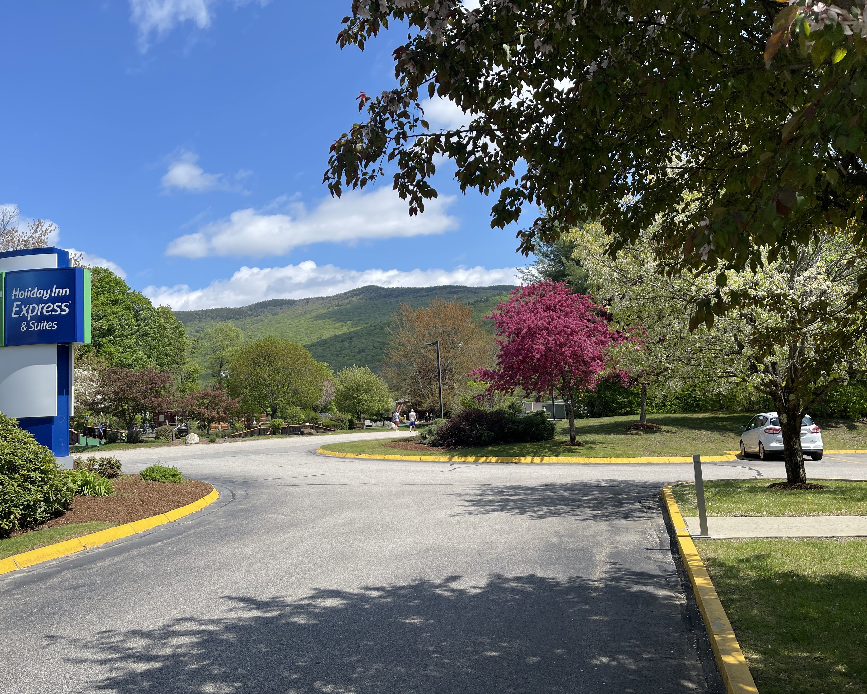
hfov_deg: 62.2
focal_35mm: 28
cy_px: 350
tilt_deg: +3.2
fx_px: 719
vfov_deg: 51.5
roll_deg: +1.9
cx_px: 415
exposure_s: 1/3448
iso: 32
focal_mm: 5.1
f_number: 1.6
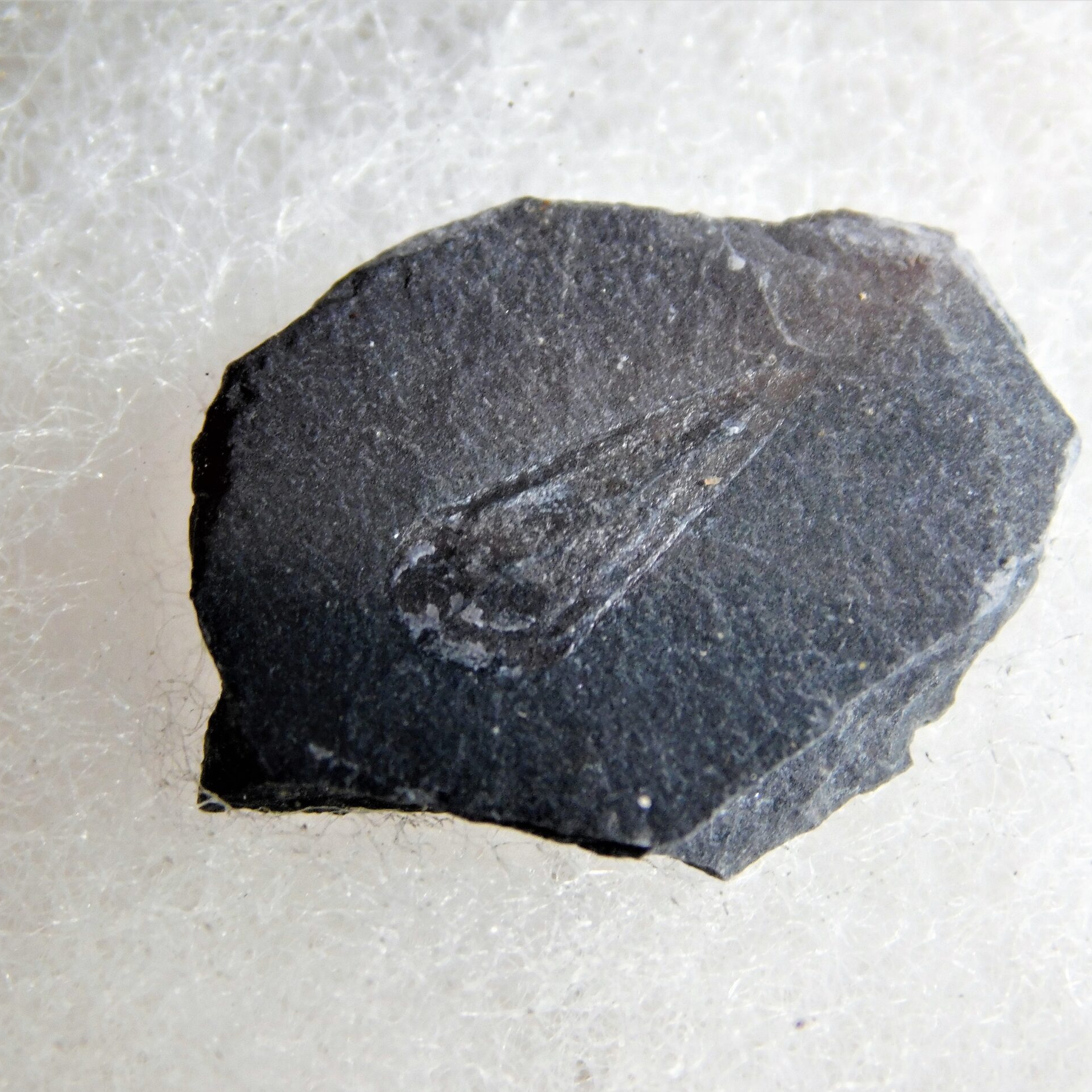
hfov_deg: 8.0
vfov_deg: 8.0
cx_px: 556
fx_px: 7780
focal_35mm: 218
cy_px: 548
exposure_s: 1/30
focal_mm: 32.7
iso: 220
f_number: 5.4
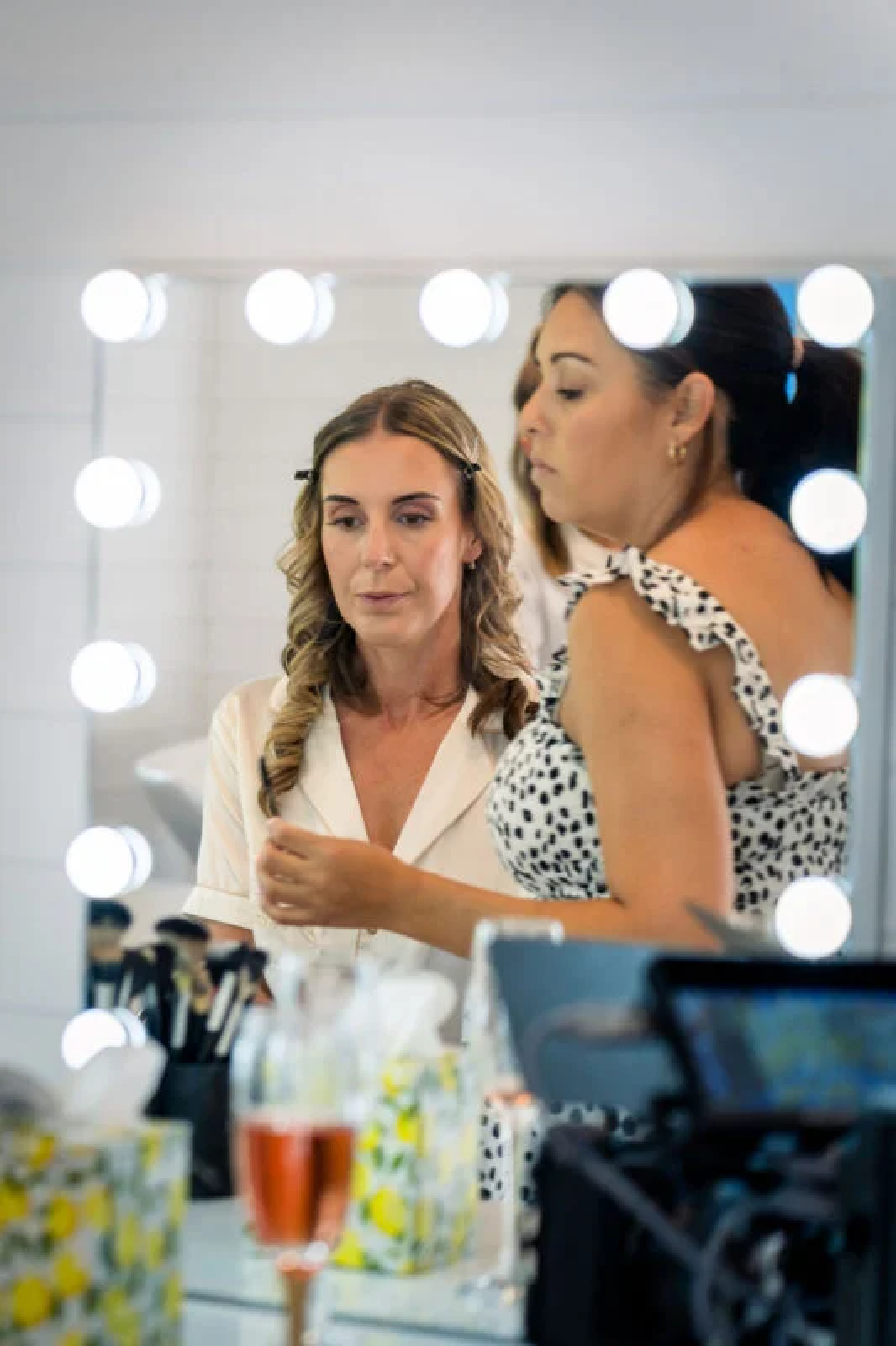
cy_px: 673
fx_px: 4201
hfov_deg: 12.0
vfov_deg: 18.2
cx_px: -112
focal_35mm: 113
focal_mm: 75
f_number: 2.8
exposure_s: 1/200
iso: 250
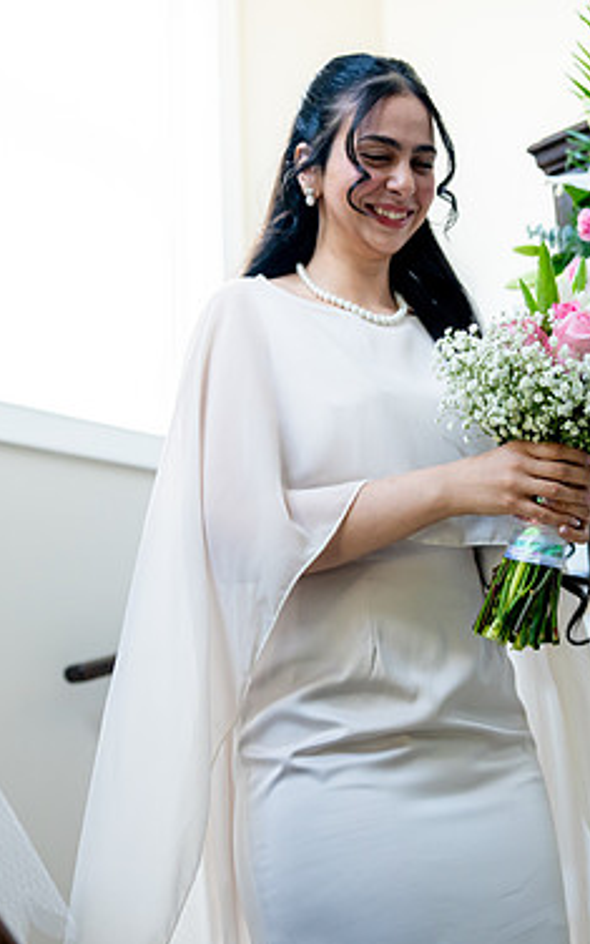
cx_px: 442
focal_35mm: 44
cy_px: 483
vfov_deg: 45.3
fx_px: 1132
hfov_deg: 28.8
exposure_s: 1/250
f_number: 2
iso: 1000
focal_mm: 28
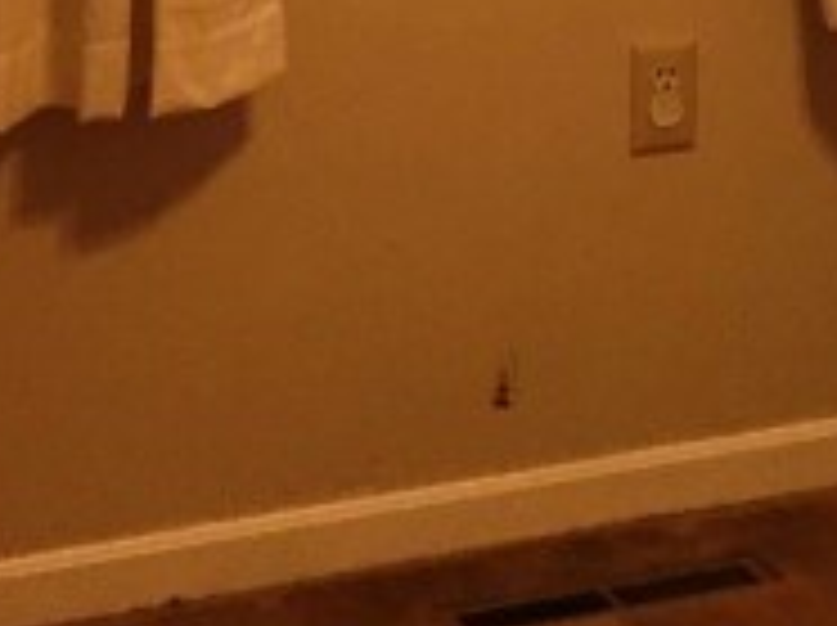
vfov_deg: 8.8
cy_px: -594
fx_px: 3864
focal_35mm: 160
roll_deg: -2.0
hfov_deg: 12.0
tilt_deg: -6.0
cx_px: 1080
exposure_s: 1/30
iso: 125
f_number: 2.2
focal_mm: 4.15
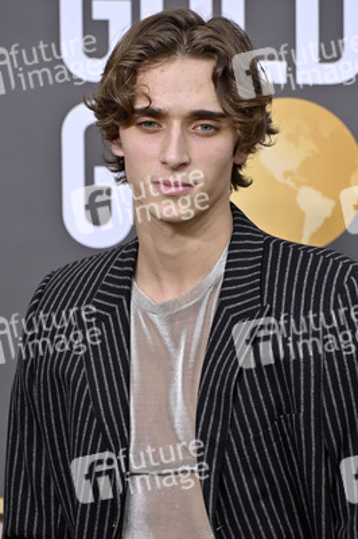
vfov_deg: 9.0
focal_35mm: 230
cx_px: 179
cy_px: 270
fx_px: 3437
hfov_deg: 6.0
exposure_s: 1/640
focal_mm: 230
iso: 800
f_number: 8
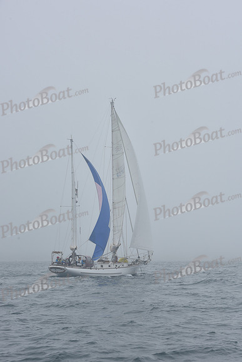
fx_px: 907
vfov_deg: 22.6
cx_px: 121
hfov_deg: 15.2
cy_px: 181
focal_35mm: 90
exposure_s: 1/800
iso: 250
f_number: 11
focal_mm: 90
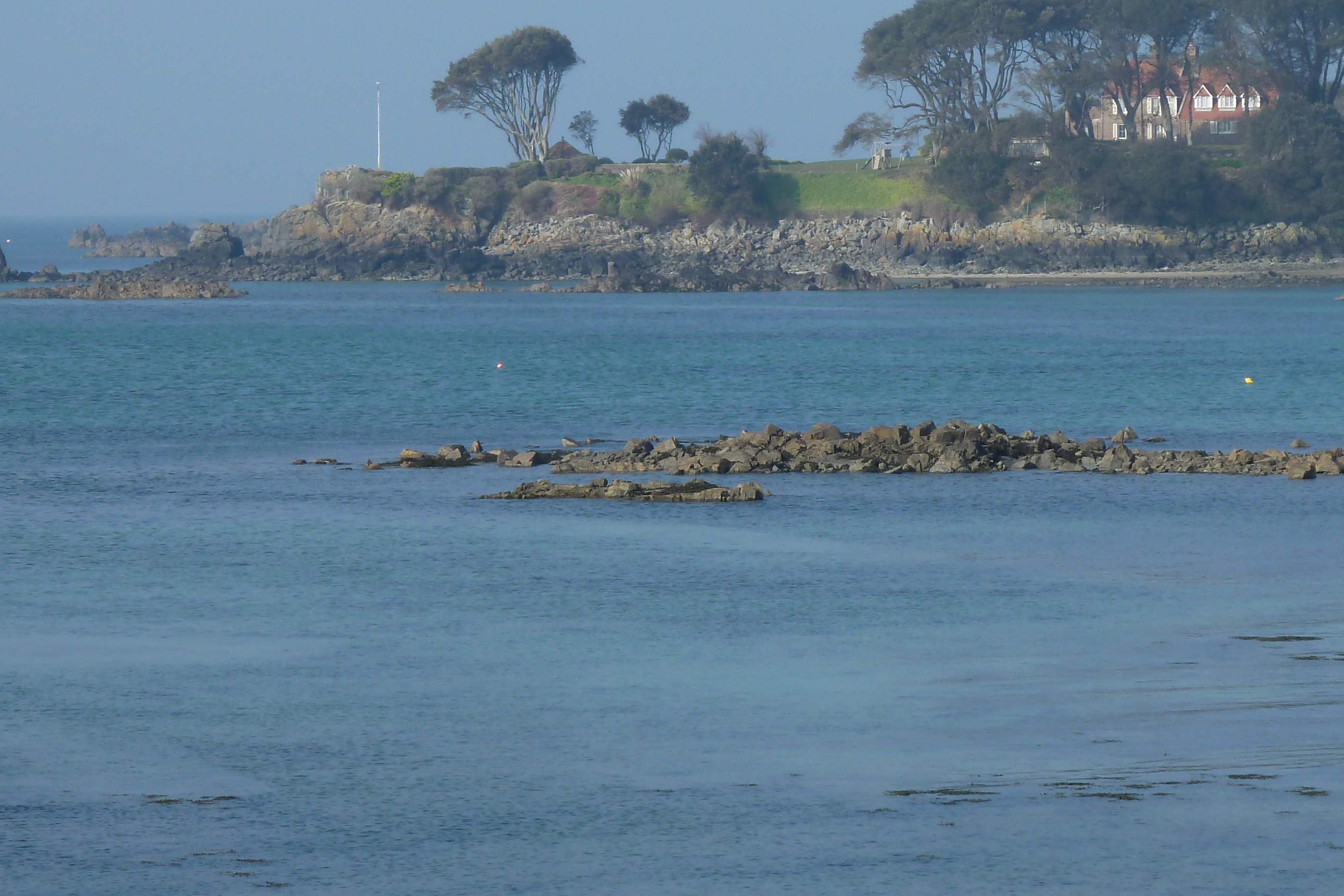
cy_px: 329
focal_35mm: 200
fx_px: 7466
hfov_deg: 10.3
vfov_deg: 6.9
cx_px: 767
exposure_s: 1/500
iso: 80
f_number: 4.5
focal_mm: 22.5
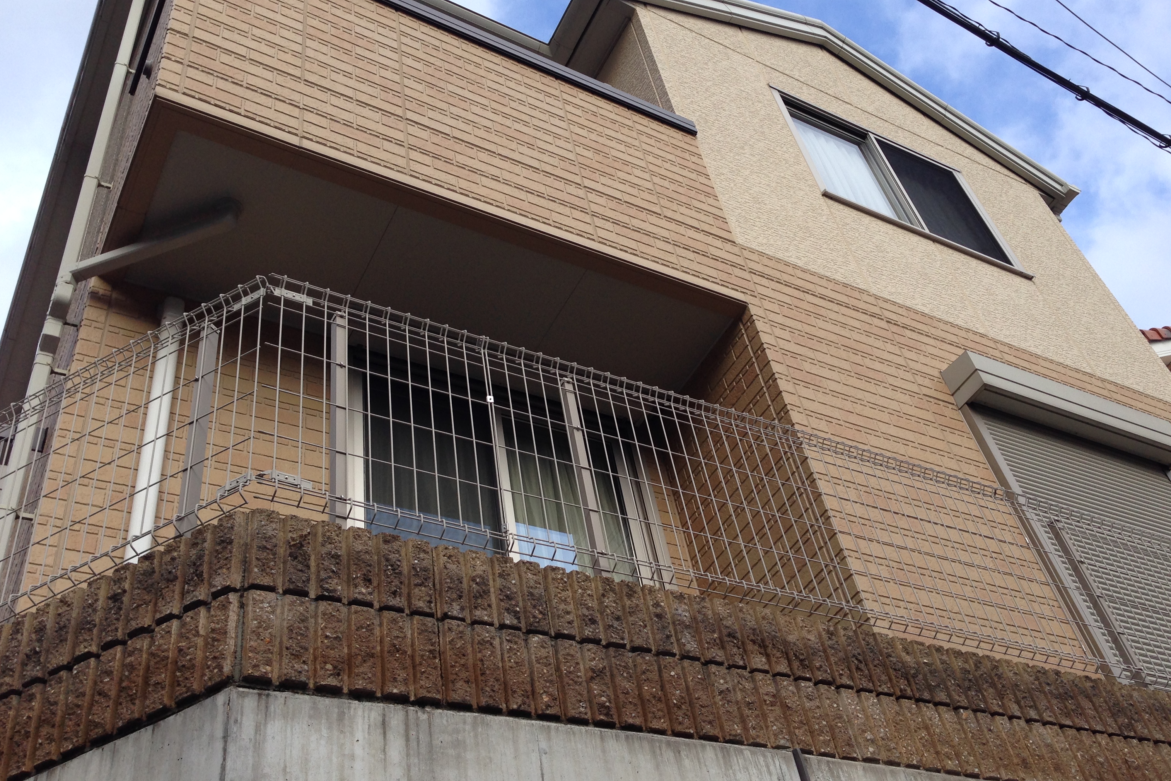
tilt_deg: +44.0
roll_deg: +9.6
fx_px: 1203
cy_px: 373
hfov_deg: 51.8
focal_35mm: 37
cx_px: 628
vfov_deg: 35.9
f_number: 2.4
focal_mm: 4.12
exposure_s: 1/733
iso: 50
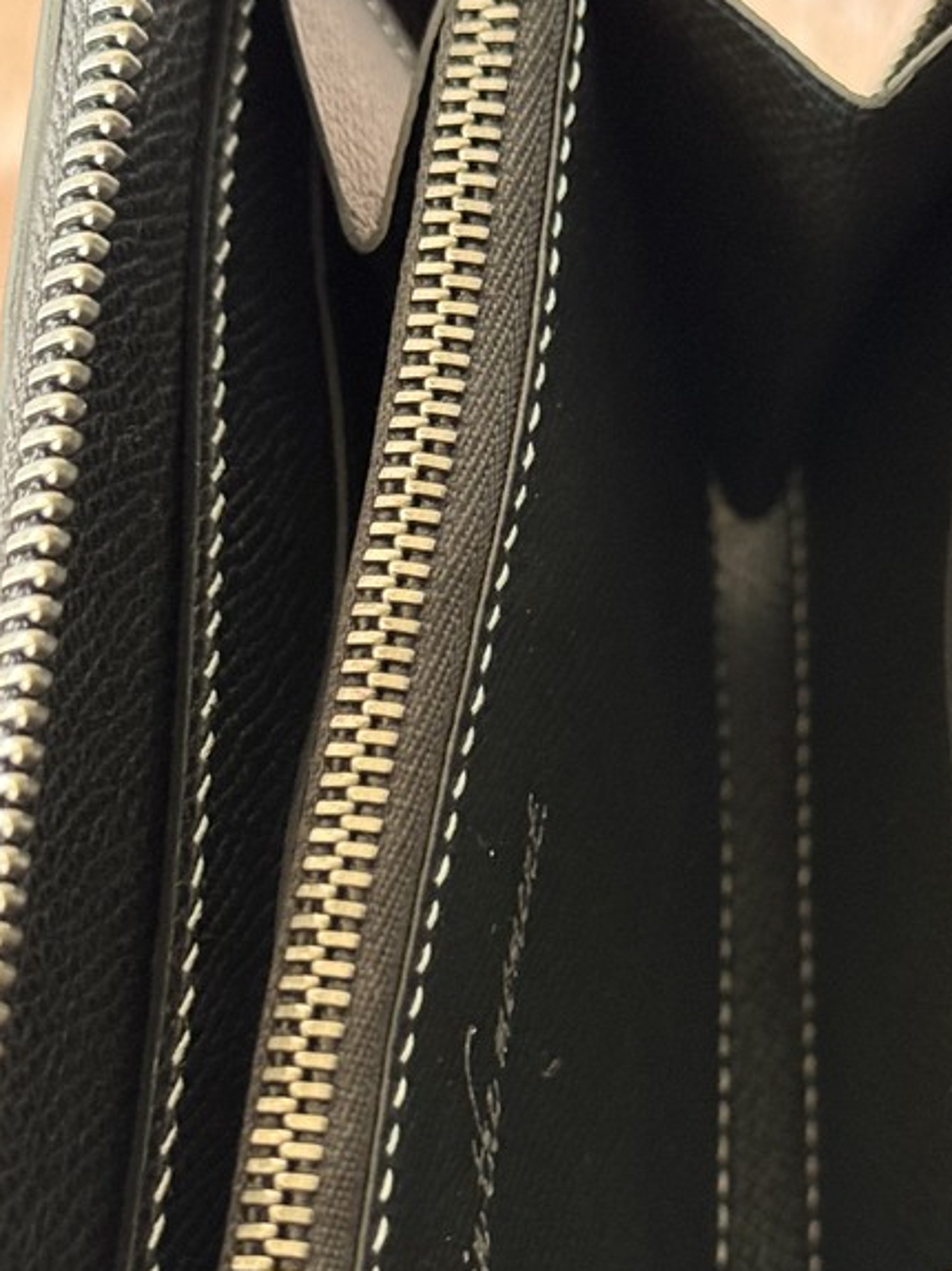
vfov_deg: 22.4
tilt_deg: -62.8
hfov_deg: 16.9
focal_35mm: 87
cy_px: 852
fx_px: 3193
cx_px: 715
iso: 500
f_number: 1.78
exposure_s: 1/40
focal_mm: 6.76
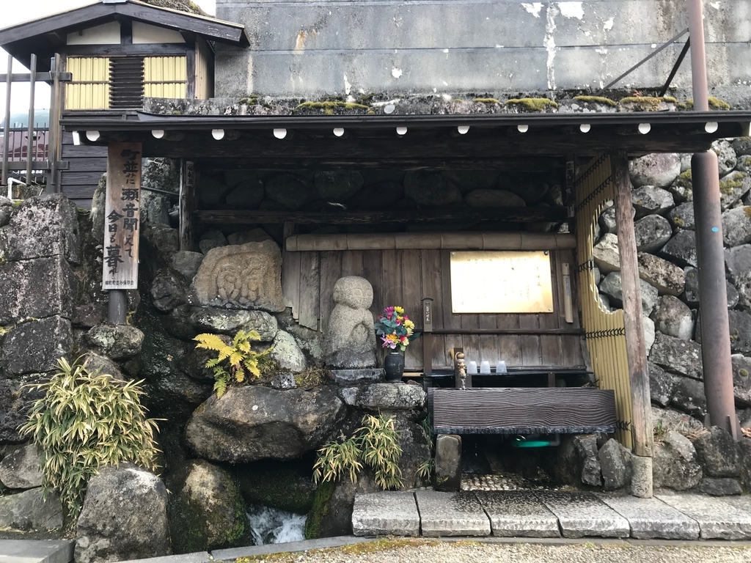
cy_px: 282
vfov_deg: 49.7
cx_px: 376
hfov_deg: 63.4
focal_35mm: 28
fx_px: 607
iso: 20
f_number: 1.8
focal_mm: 3.99
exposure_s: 1/185
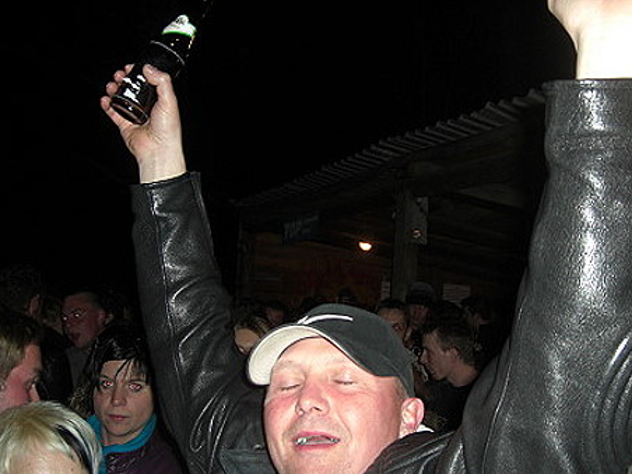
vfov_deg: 32.1
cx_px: 373
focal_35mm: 45
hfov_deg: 41.9
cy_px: 272
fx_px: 822
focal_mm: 7.9
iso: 200
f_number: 2.8
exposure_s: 1/60
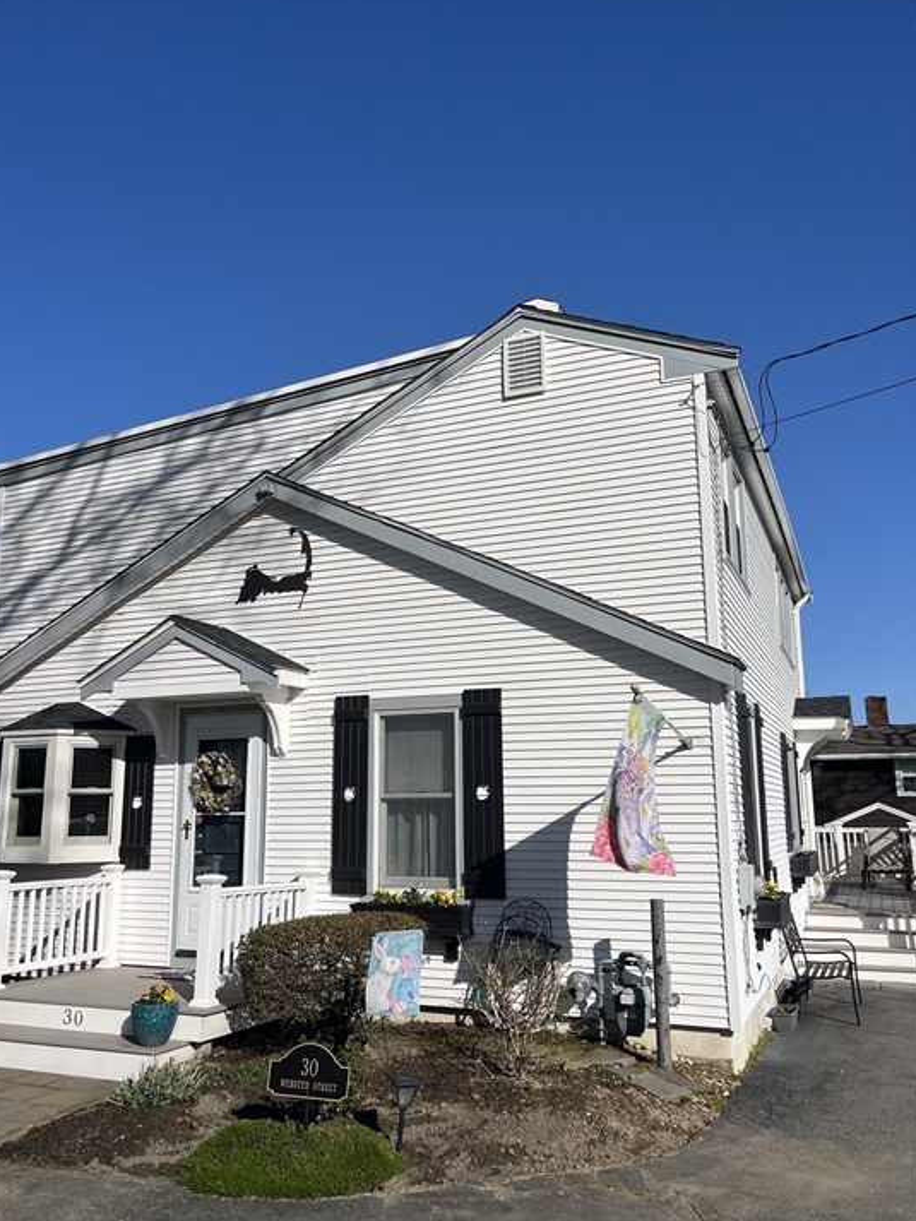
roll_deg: +0.1
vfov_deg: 63.4
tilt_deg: +10.6
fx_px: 988
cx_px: 430
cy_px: 606
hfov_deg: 49.7
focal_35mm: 28
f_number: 1.6
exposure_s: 1/8403
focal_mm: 5.1
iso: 50
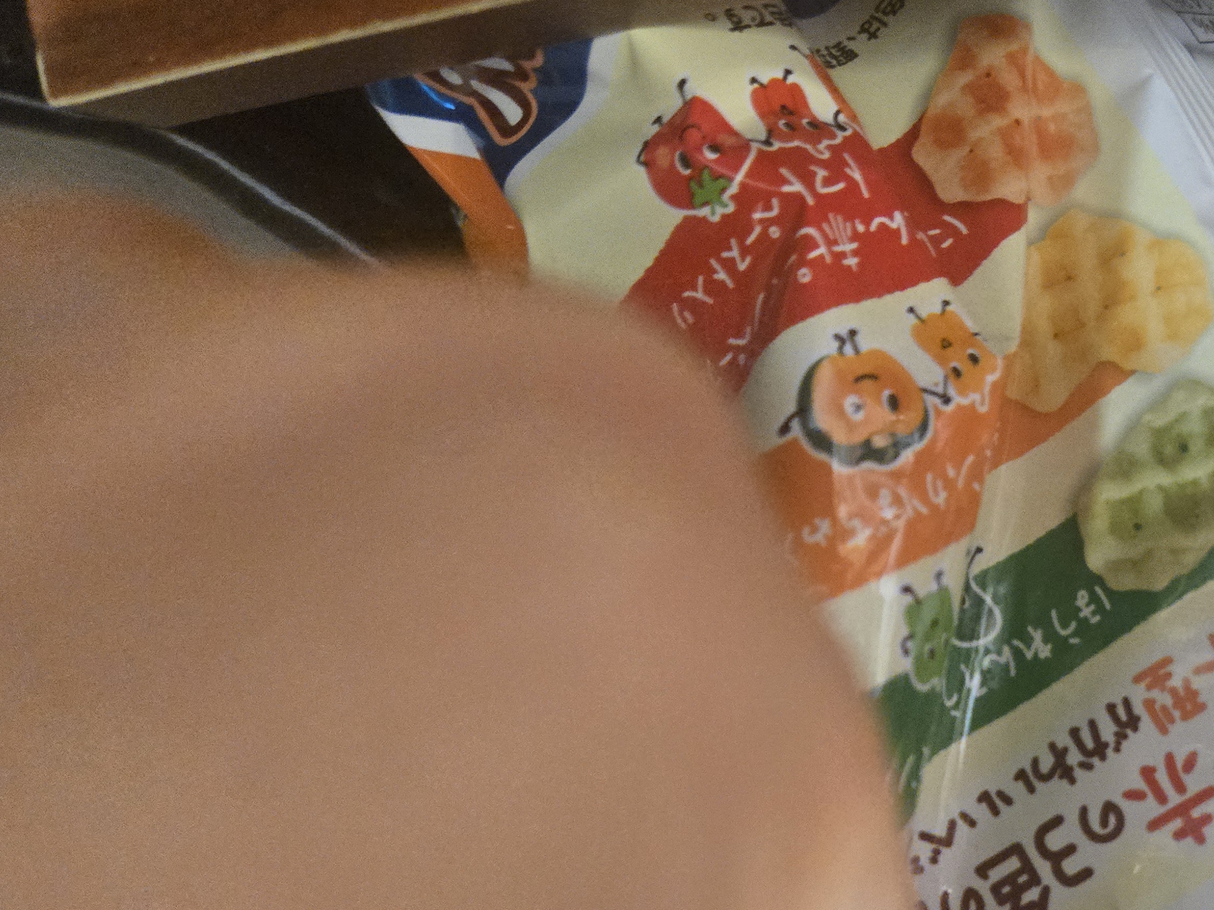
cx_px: 993
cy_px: 749
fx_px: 1403
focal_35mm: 40
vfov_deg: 34.7
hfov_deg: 44.2
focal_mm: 5.4
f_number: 1.8
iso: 1600
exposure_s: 1/100
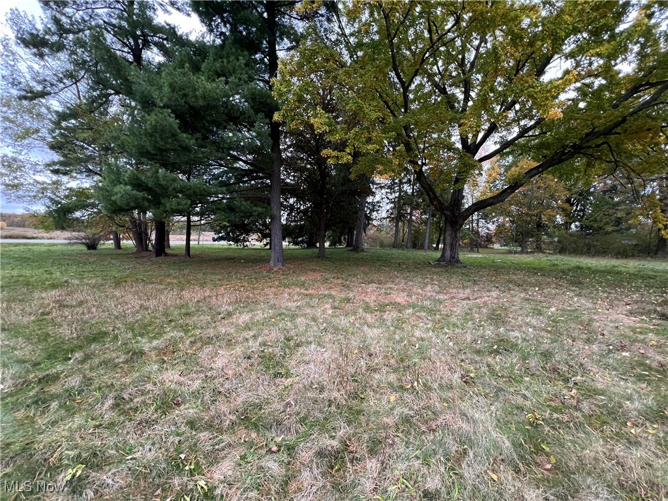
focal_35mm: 13
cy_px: 250
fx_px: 251
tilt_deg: -1.5
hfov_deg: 106.2
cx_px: 334
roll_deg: -1.8
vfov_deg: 89.9
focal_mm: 1.57
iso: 160
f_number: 1.8
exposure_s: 1/99
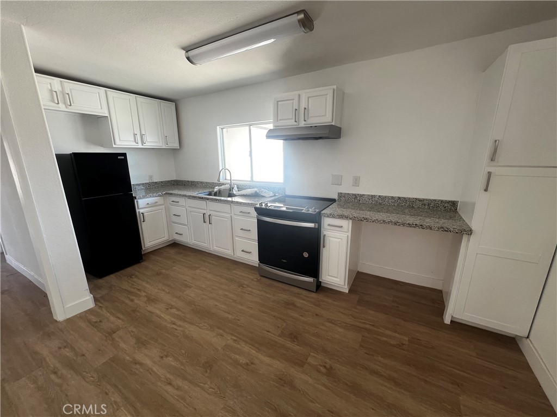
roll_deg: -0.2
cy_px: 208
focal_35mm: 13
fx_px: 209
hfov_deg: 106.2
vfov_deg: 89.9
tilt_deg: -14.2
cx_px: 278
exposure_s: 1/99
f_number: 1.8
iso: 50
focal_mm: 1.57
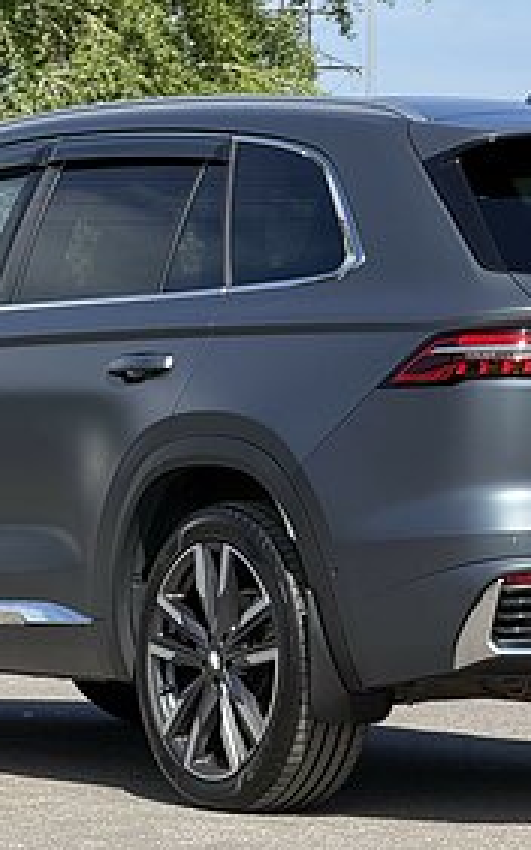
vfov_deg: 8.5
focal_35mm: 247
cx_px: 296
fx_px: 5725
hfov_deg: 5.3
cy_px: 491
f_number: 2.8
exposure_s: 1/721
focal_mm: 15.66
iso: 64
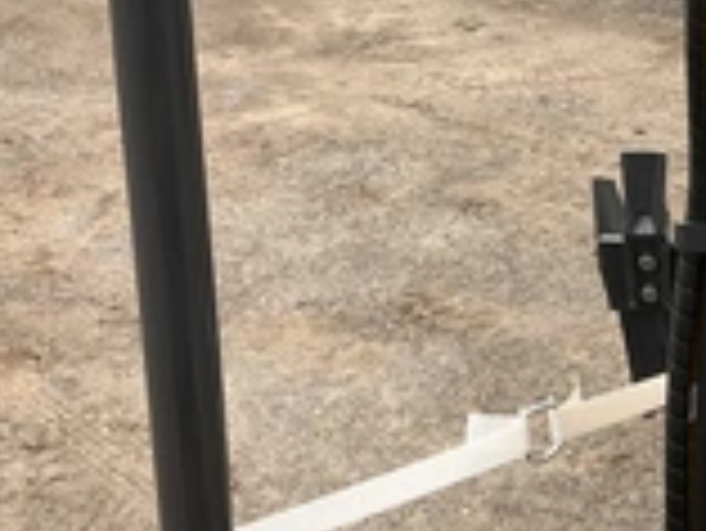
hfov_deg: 24.5
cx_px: 778
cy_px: 99
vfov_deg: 19.7
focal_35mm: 74
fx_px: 1510
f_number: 1.8
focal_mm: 3
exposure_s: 1/122
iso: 20
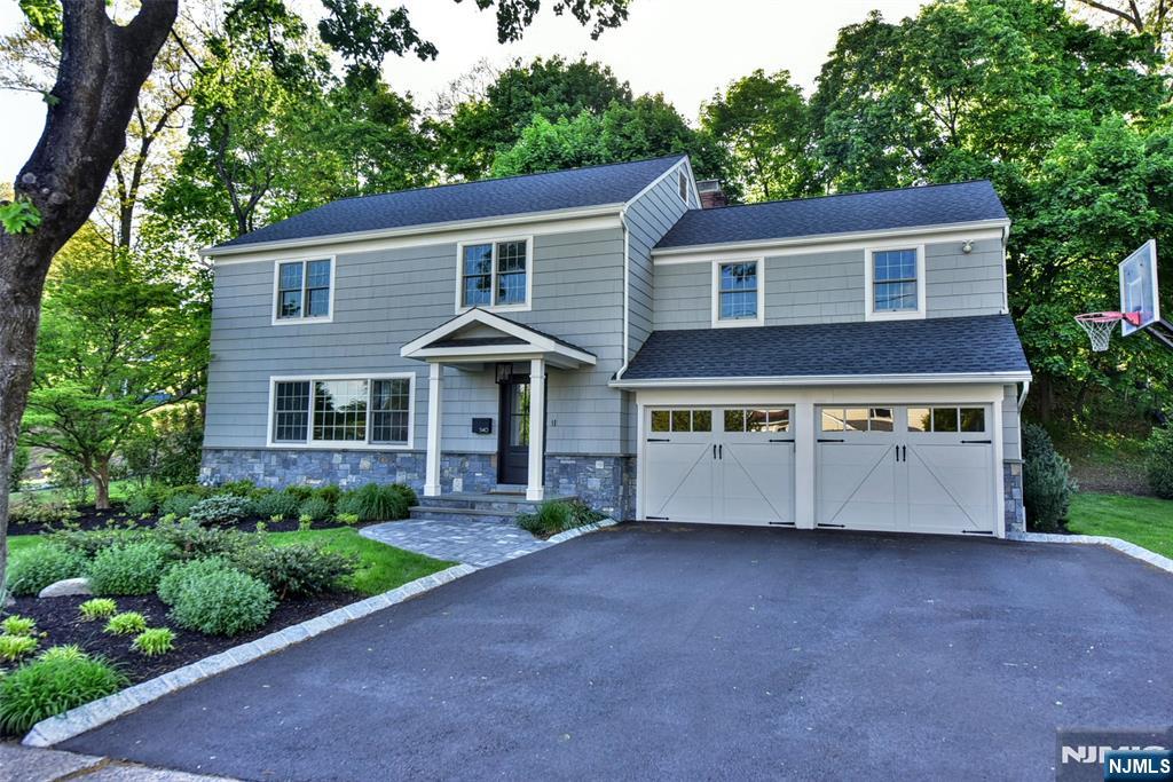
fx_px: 782
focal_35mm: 24
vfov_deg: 53.1
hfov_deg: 73.7
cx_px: 586
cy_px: 391
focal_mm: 24
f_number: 5
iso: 1000
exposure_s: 1/1000
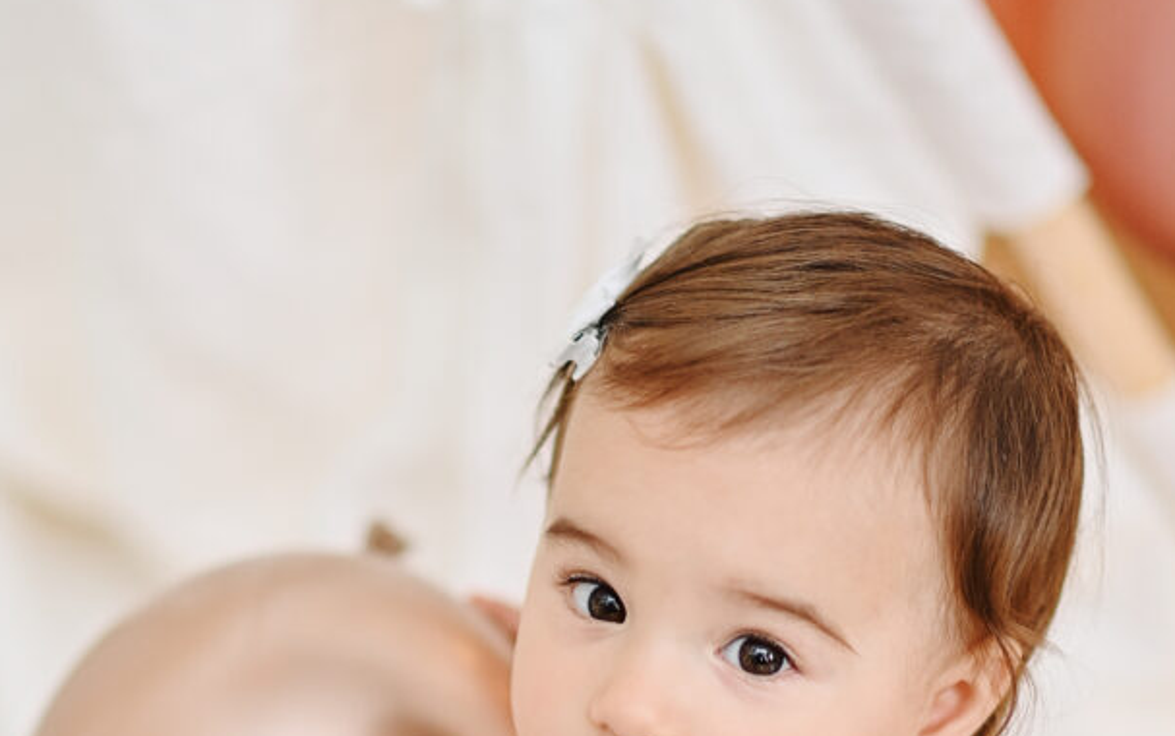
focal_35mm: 214
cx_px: 451
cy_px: 1038
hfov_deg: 9.8
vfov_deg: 6.1
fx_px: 6856
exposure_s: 1/250
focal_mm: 85
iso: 500
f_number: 1.4
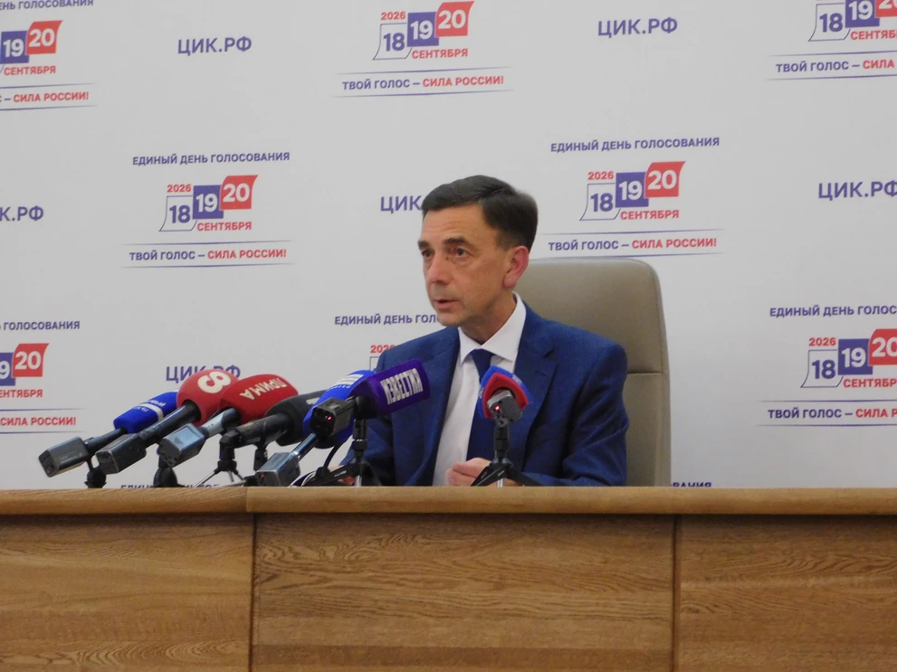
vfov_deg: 8.1
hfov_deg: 10.7
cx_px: 448
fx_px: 4767
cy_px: 336
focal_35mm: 184
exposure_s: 1/50
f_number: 5.4
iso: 800
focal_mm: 32.7
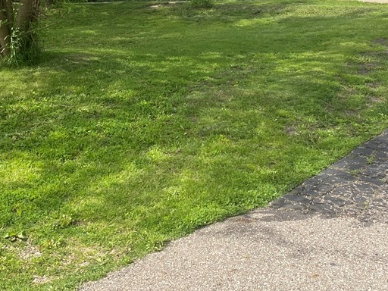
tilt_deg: -0.1
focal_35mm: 52
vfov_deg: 26.6
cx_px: 149
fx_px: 583
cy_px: 4
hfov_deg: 36.6
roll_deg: +1.9
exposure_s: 1/949
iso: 32
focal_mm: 4.25
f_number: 1.8
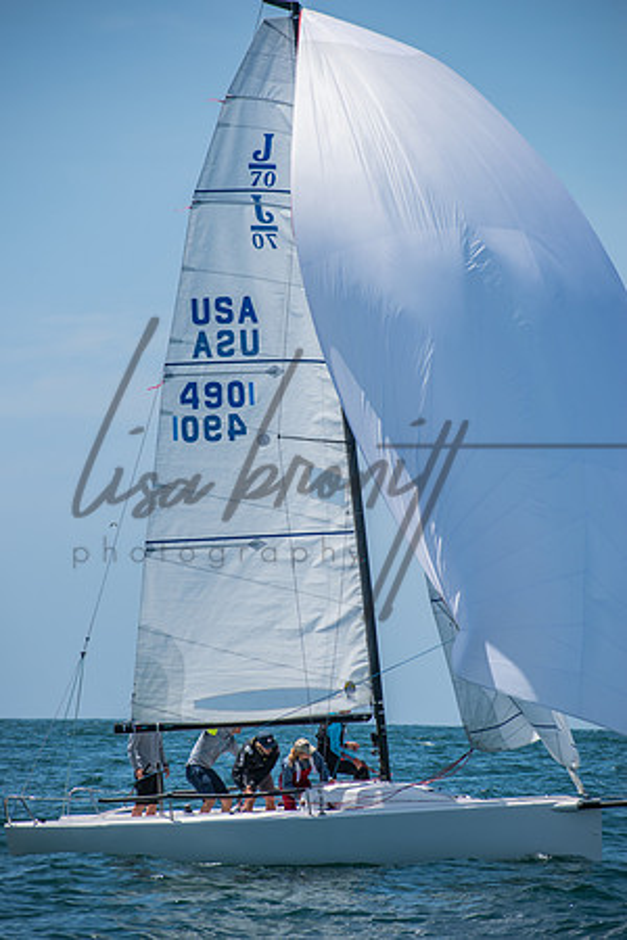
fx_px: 5682
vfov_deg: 9.5
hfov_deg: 6.3
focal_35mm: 218
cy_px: 470
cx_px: 314
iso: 200
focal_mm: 145
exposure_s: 1/1250
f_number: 6.3
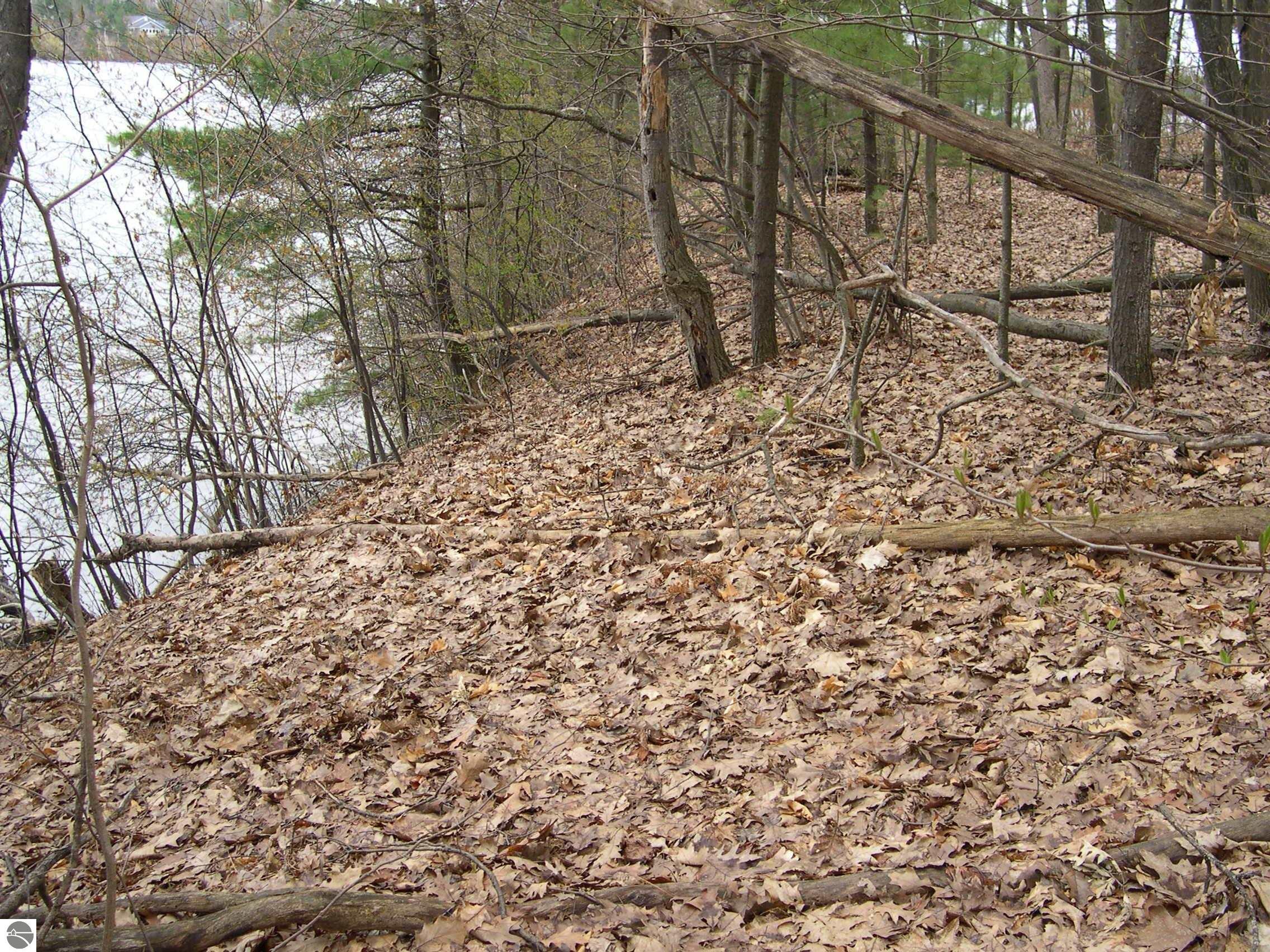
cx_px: 635
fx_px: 1394
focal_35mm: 38
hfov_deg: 49.0
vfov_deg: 37.7
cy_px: 476
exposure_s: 1/164
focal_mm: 8
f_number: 2.8
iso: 100
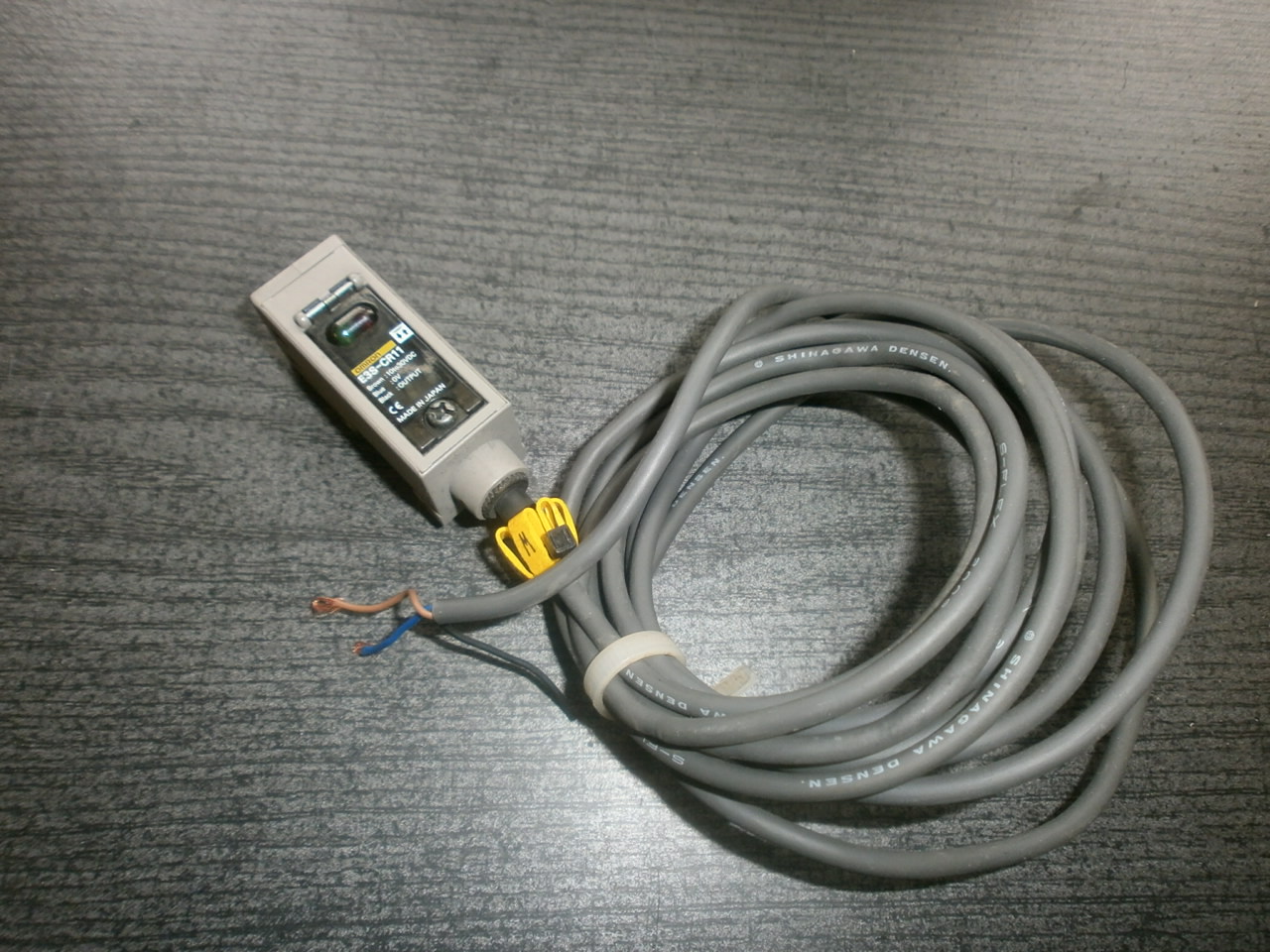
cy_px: 476
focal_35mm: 27
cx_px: 635
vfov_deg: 51.4
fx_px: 991
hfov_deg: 65.3
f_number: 2.9
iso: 125
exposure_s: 1/30
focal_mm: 4.8
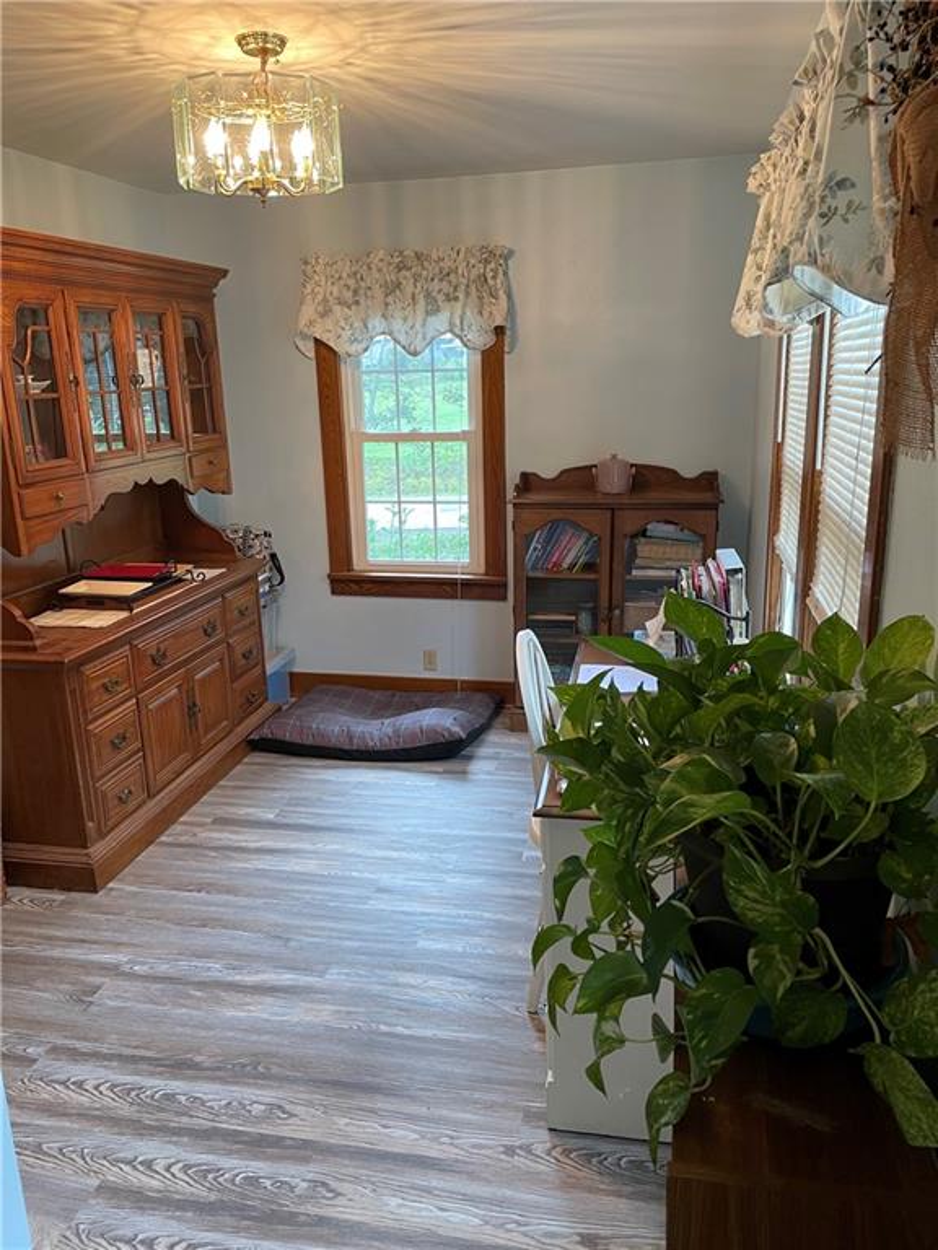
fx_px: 939
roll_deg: +1.1
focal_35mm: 26
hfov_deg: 53.1
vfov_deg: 67.3
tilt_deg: -13.4
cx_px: 469
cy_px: 625
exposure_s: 1/60
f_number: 1.6
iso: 80
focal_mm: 4.2
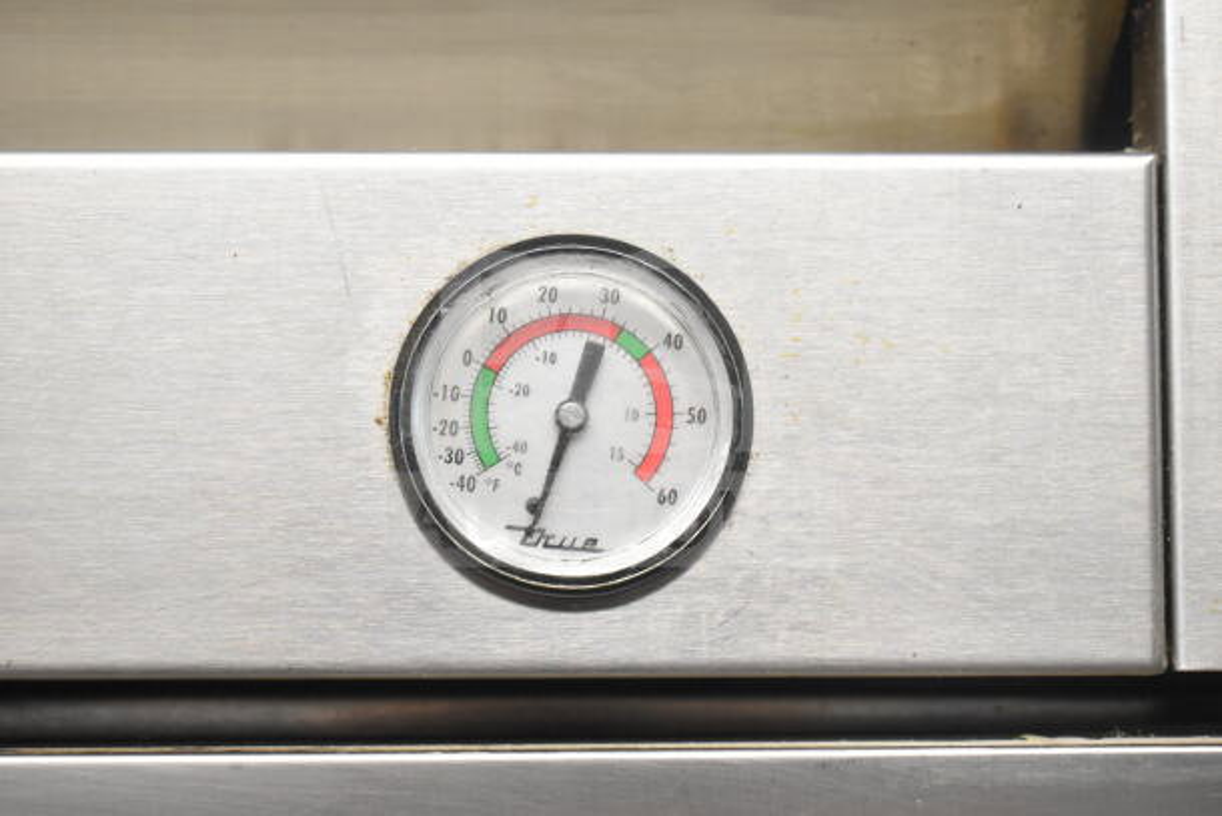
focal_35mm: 69
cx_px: 611
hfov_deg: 29.2
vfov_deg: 19.7
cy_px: 408
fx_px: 2343
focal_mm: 46
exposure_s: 1/80
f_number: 5.3
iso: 1600
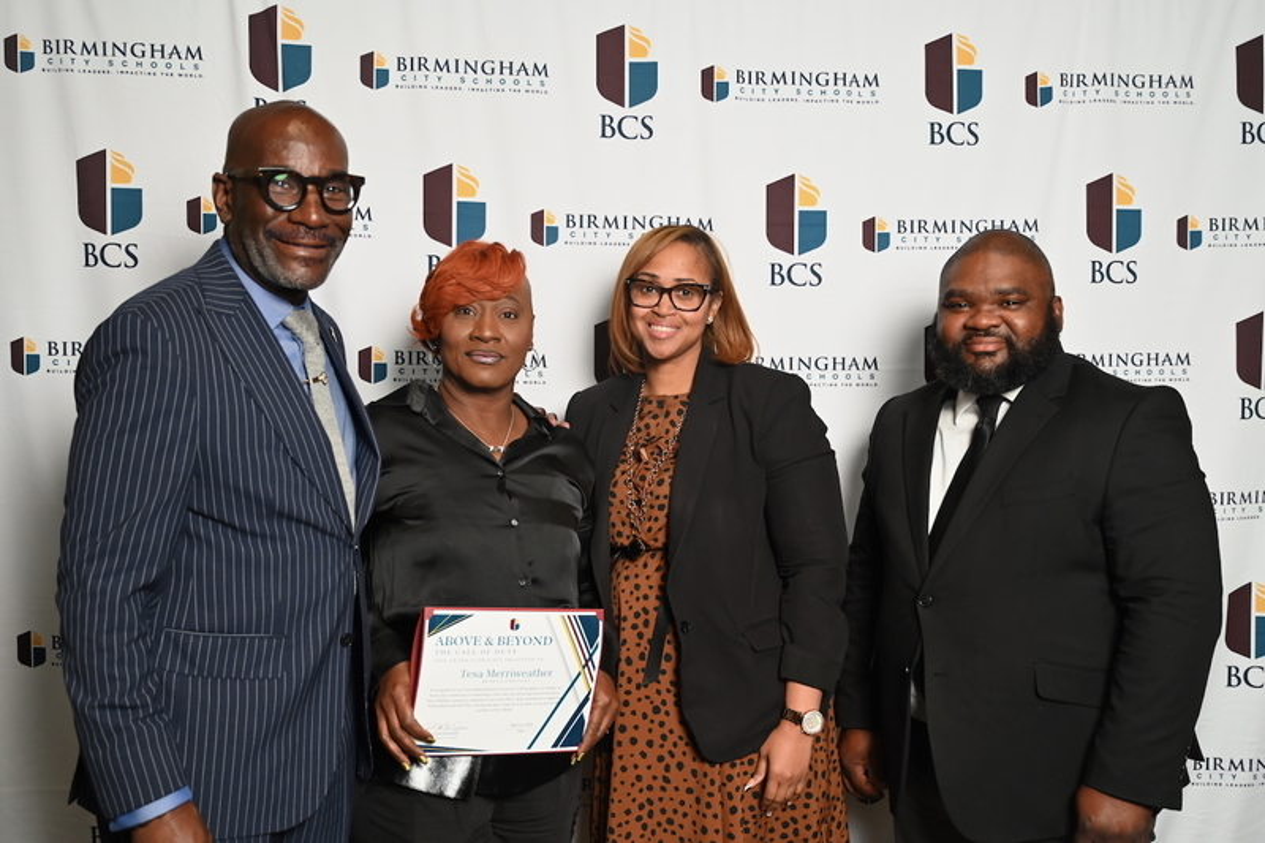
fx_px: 1335
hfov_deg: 50.7
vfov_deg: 35.0
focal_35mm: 38
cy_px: 422
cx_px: 632
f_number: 4
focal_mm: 38
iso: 1800
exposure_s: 1/125
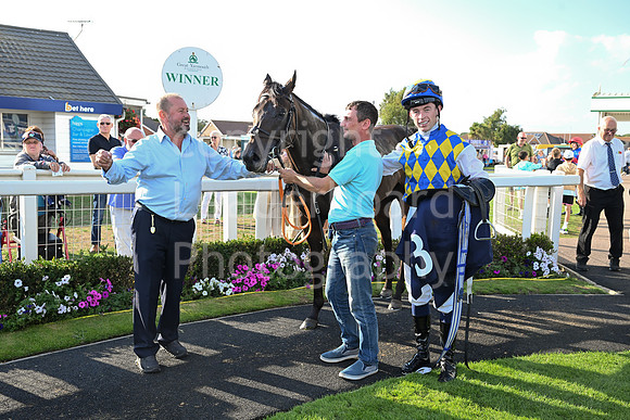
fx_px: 595
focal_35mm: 34
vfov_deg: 38.9
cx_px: 315
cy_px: 210
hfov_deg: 55.8
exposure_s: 1/500
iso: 500
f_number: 5.6
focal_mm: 34
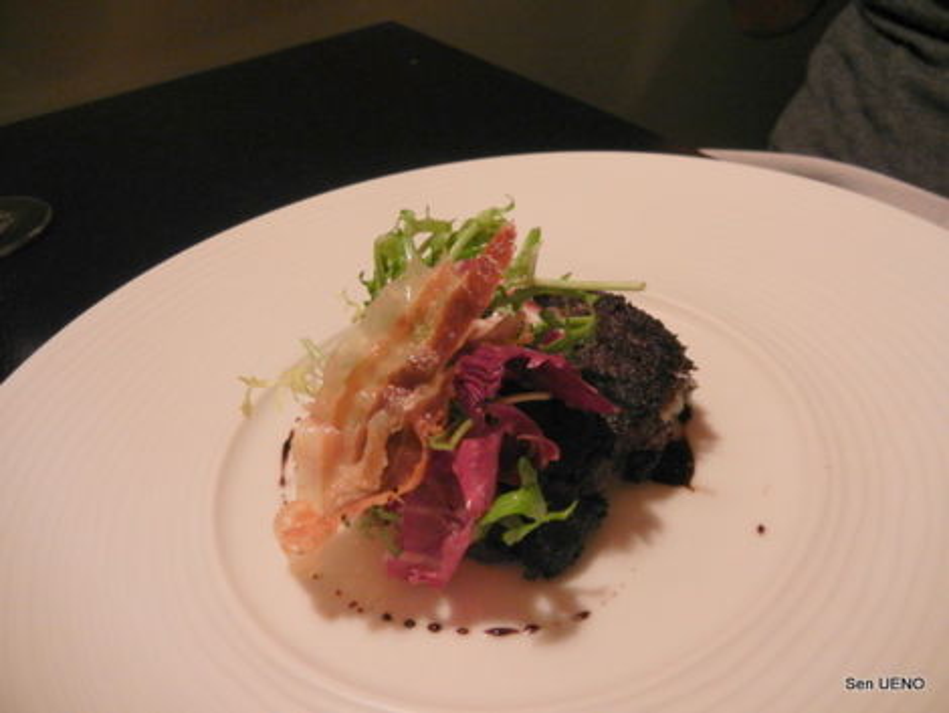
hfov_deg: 59.9
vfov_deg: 46.8
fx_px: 823
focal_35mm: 30
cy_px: 356
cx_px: 474
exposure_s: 1/15.5
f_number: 3.5
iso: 400
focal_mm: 5.4
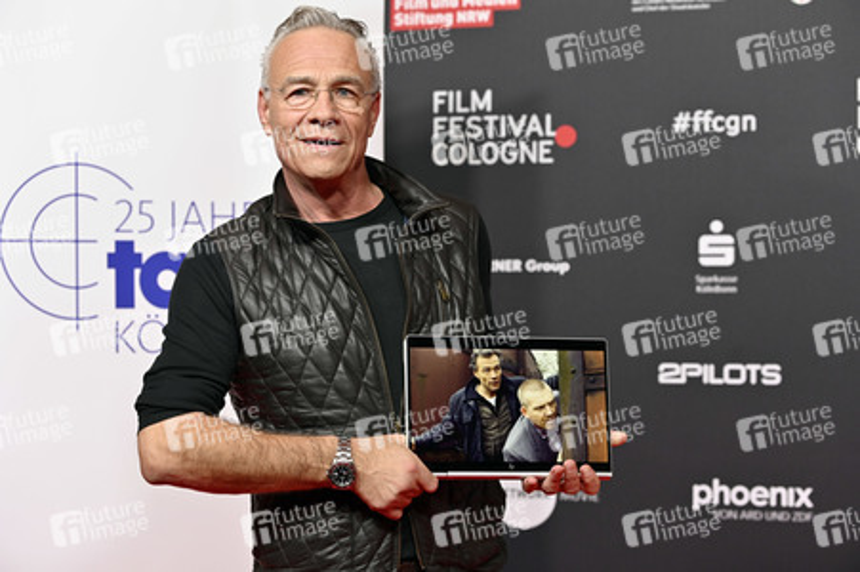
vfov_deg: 19.4
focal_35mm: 70
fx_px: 1671
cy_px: 286
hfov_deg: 28.9
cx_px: 430
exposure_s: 1/200
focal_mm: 70
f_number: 5
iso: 1000
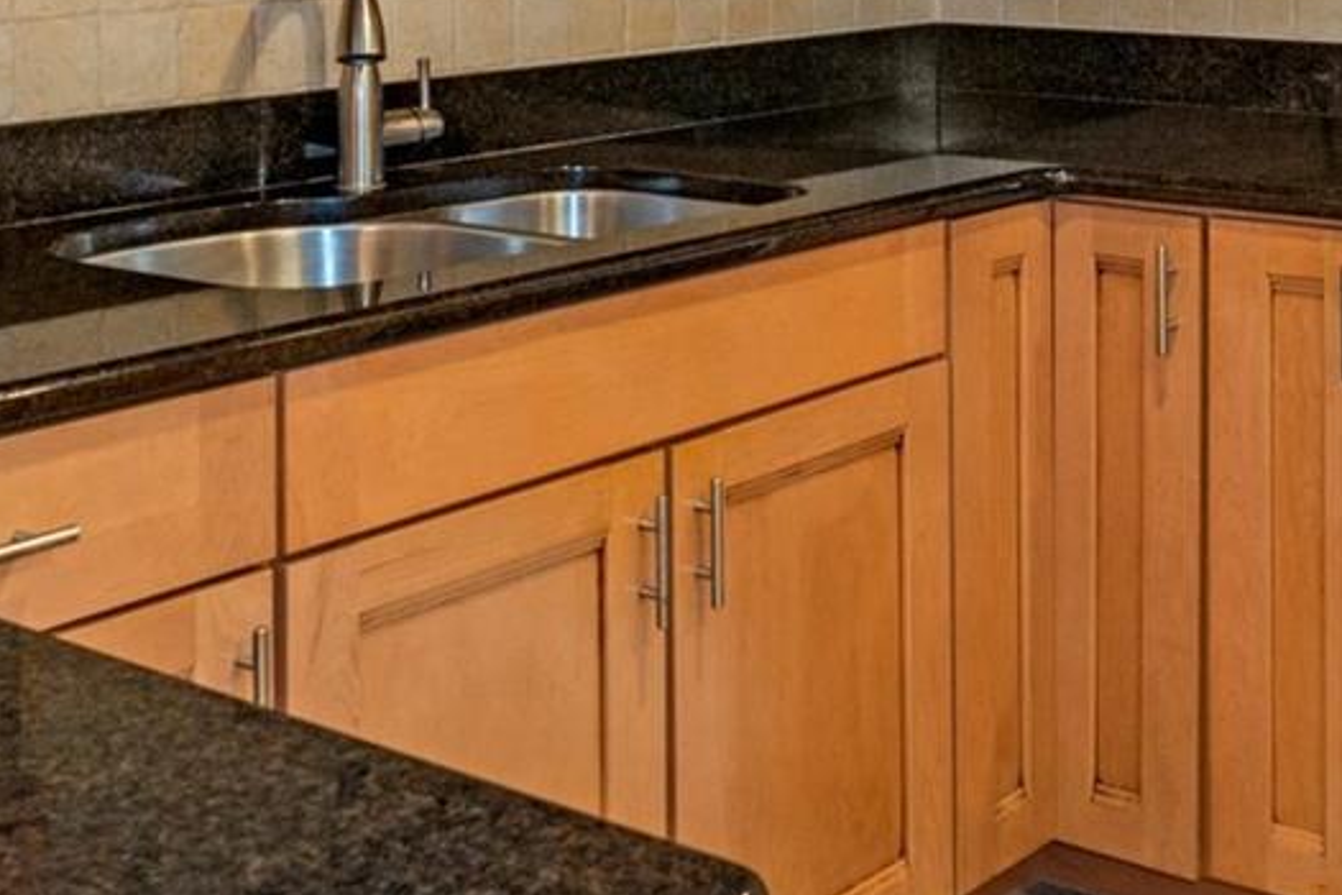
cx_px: 997
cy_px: -187
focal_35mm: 64
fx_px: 2386
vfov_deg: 19.9
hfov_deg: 30.9
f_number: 8
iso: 320
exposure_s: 1.6
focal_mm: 14
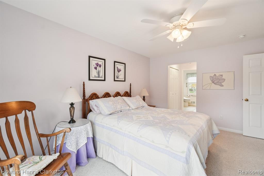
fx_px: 110
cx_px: 132
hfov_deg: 100.4
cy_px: 88
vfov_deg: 77.3
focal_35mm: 15
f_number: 8
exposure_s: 1/30
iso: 500
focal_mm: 10
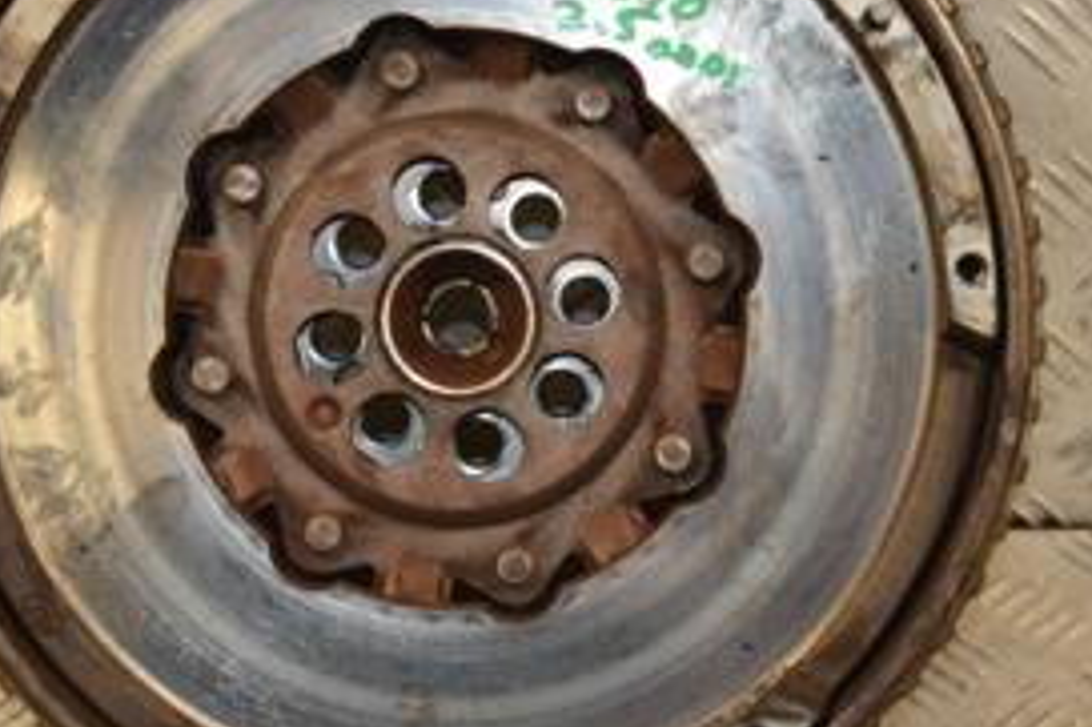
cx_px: 514
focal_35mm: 106
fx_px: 3213
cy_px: 321
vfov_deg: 12.9
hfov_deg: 19.3
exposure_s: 1/160
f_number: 5
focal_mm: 32
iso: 800
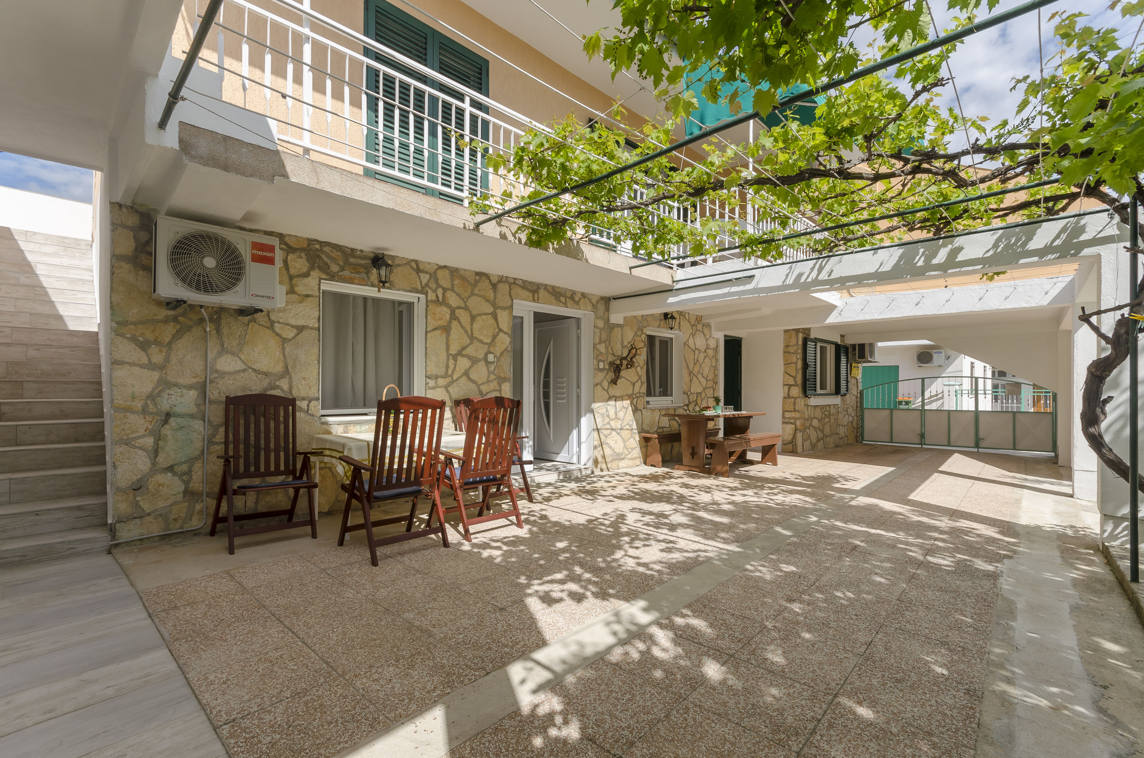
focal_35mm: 15
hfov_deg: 100.5
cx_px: 572
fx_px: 476
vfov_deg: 77.1
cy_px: 379
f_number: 10
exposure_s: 1/200
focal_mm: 10
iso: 100
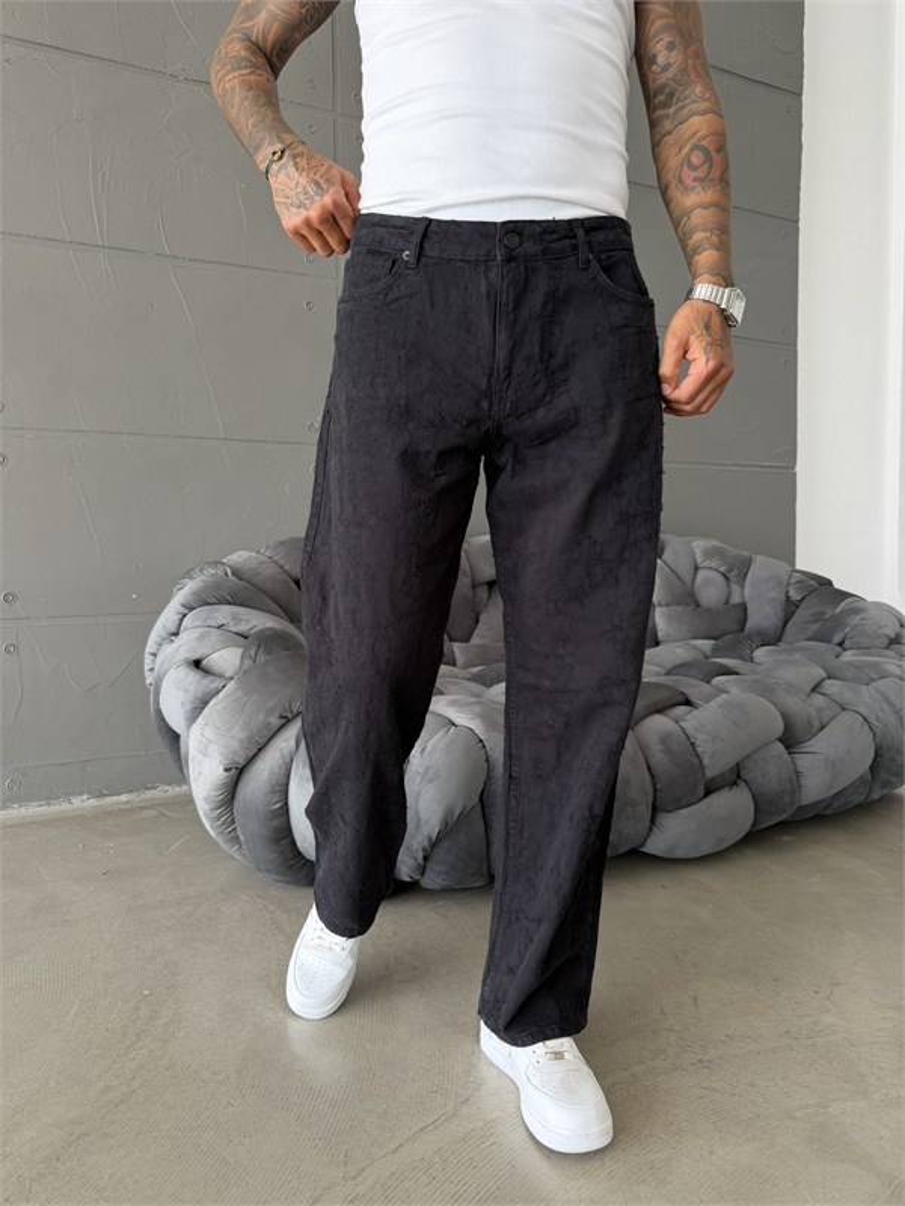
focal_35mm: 24
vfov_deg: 71.6
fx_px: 837
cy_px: 603
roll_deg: +0.5
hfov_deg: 56.8
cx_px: 452
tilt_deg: -4.4
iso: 80
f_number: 1.78
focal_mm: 6.76
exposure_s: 1/170
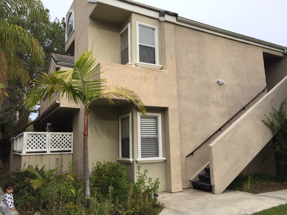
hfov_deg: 61.7
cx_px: 144
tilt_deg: +8.6
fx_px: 240
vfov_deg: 48.2
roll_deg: +0.9
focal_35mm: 29
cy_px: 108
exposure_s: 1/520
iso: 32
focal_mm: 4.15
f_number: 2.2
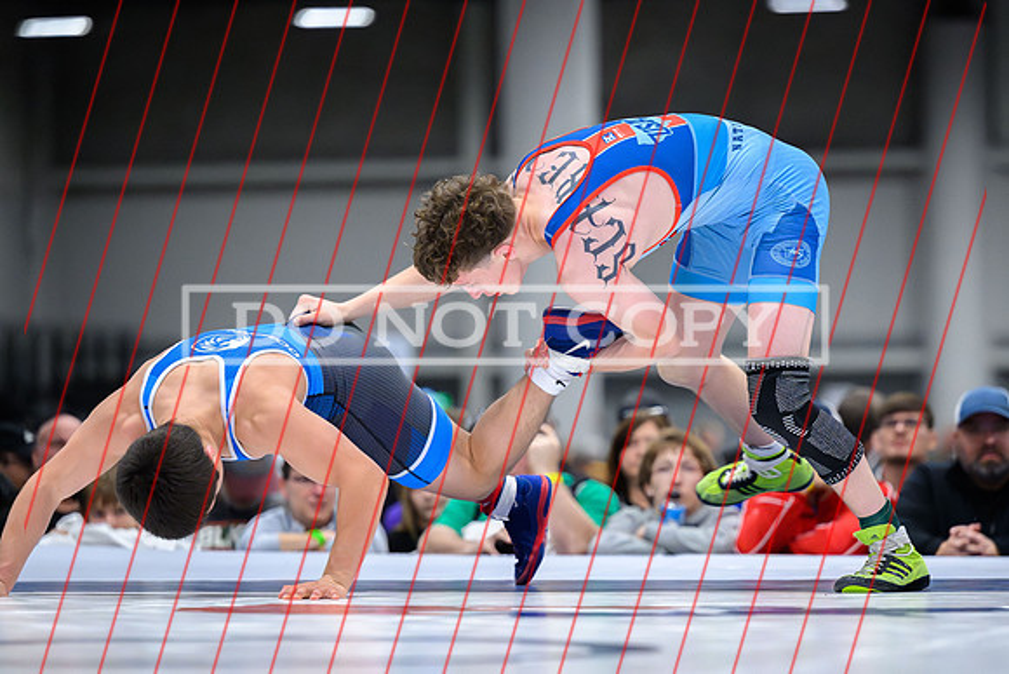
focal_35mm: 186
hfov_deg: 11.0
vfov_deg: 7.4
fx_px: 5221
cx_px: 624
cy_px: 416
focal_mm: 150
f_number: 2.8
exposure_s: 1/800
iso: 12800
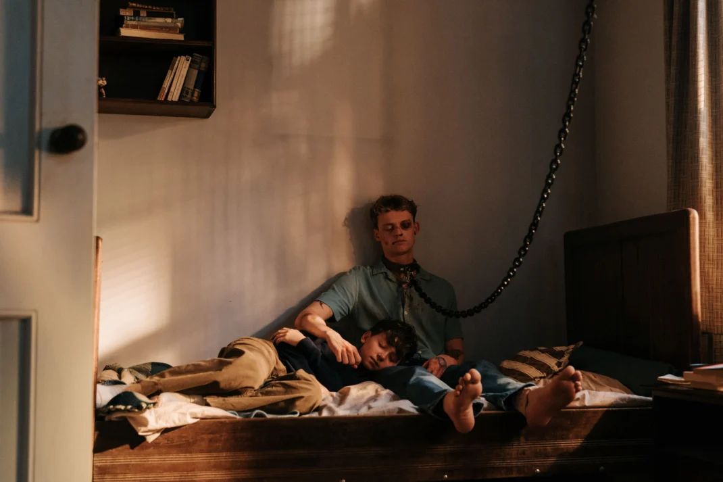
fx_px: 924
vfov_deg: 29.2
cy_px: 241
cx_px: 362
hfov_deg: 42.7
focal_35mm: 46
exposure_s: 1/125
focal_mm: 46
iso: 3200
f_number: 2.8
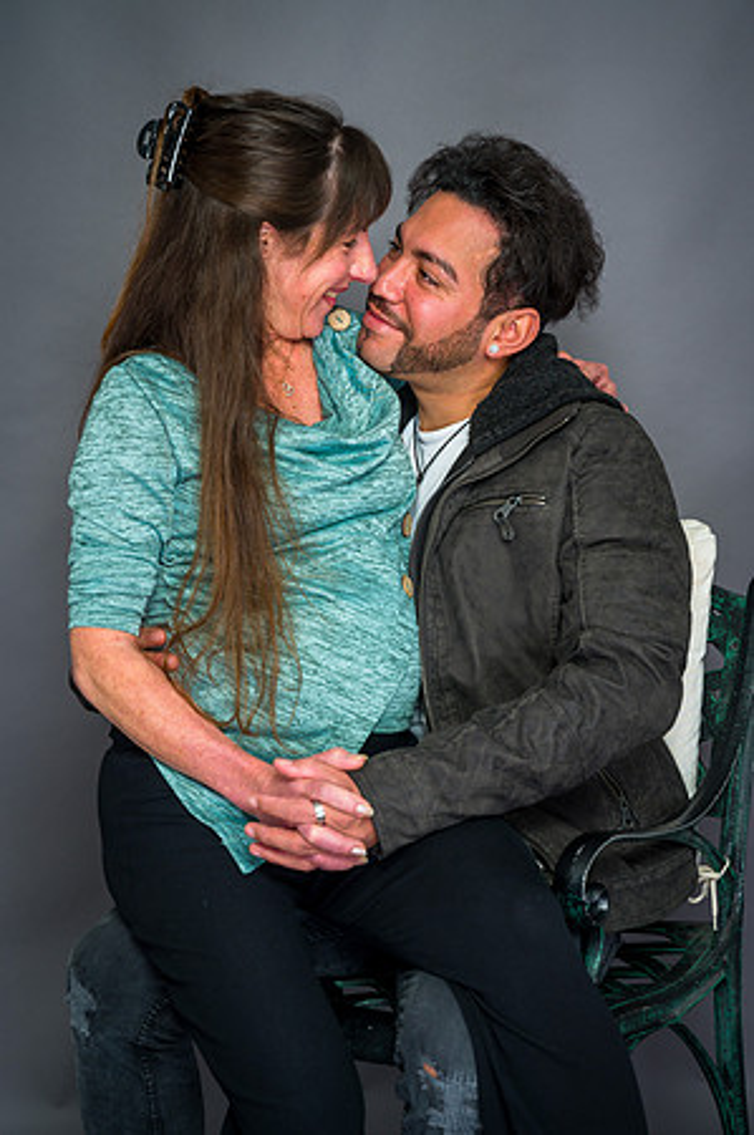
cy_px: 568
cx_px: 377
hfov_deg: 21.2
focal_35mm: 64
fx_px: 2015
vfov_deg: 31.5
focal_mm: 64
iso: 200
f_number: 5.6
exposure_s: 1/100
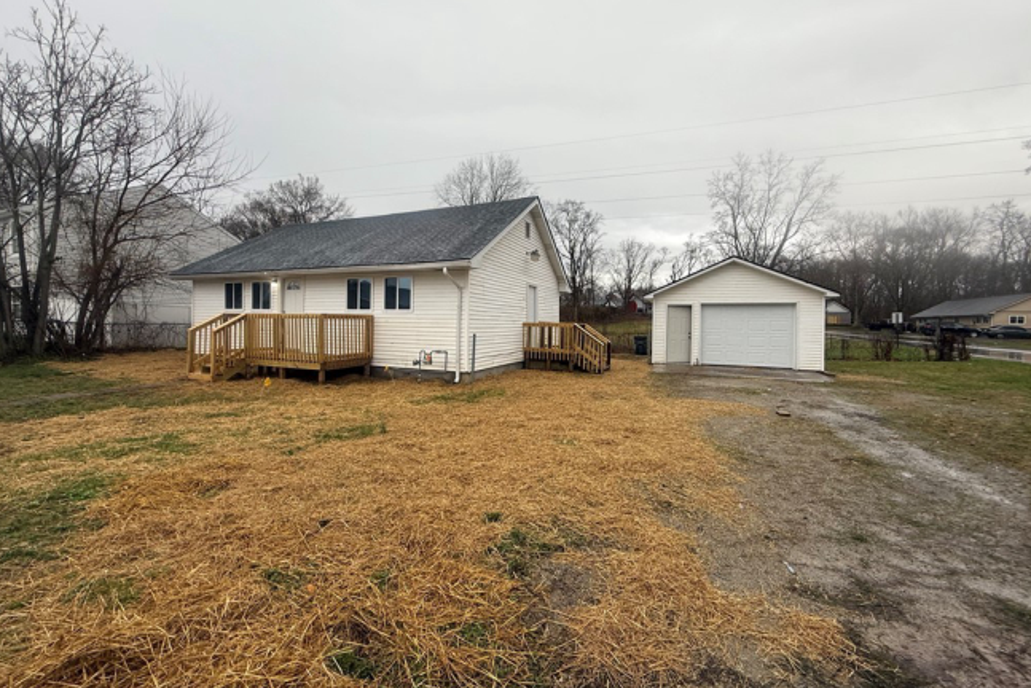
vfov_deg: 77.3
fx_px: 430
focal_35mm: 15
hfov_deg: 100.4
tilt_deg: +0.3
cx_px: 504
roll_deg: -0.2
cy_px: 328
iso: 50
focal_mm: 2.22
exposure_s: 1/152
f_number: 2.2
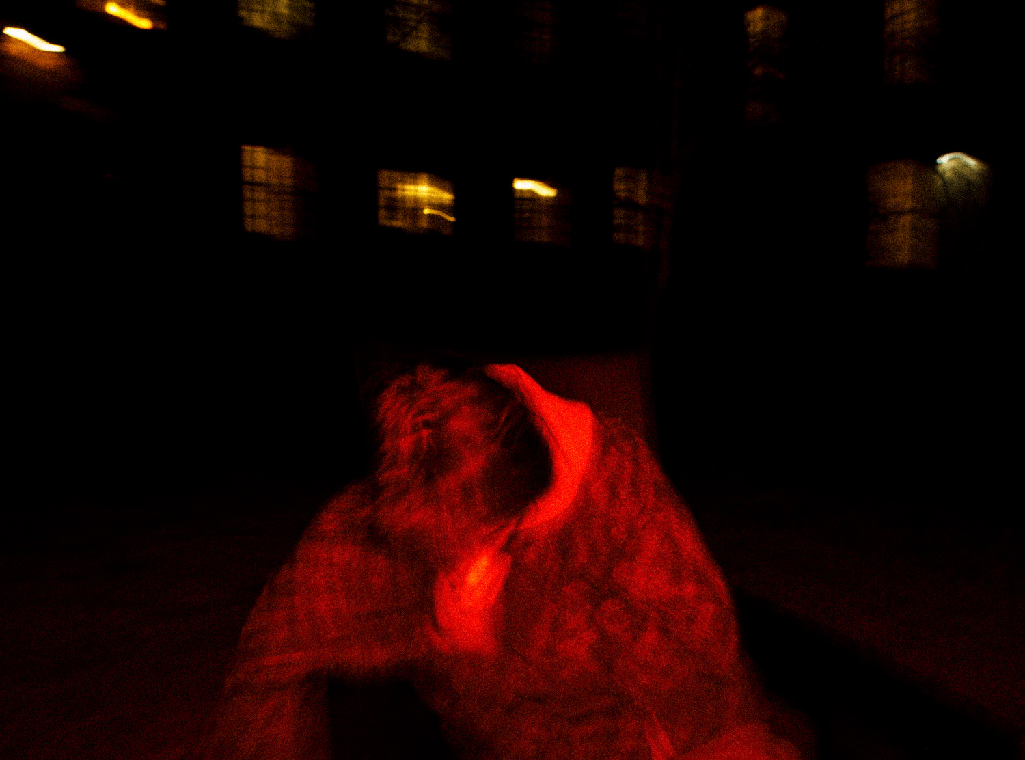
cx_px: 517
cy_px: 380
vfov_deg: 47.5
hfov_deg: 61.3
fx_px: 864
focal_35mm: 29
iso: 100
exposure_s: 1/3
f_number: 5
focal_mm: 18
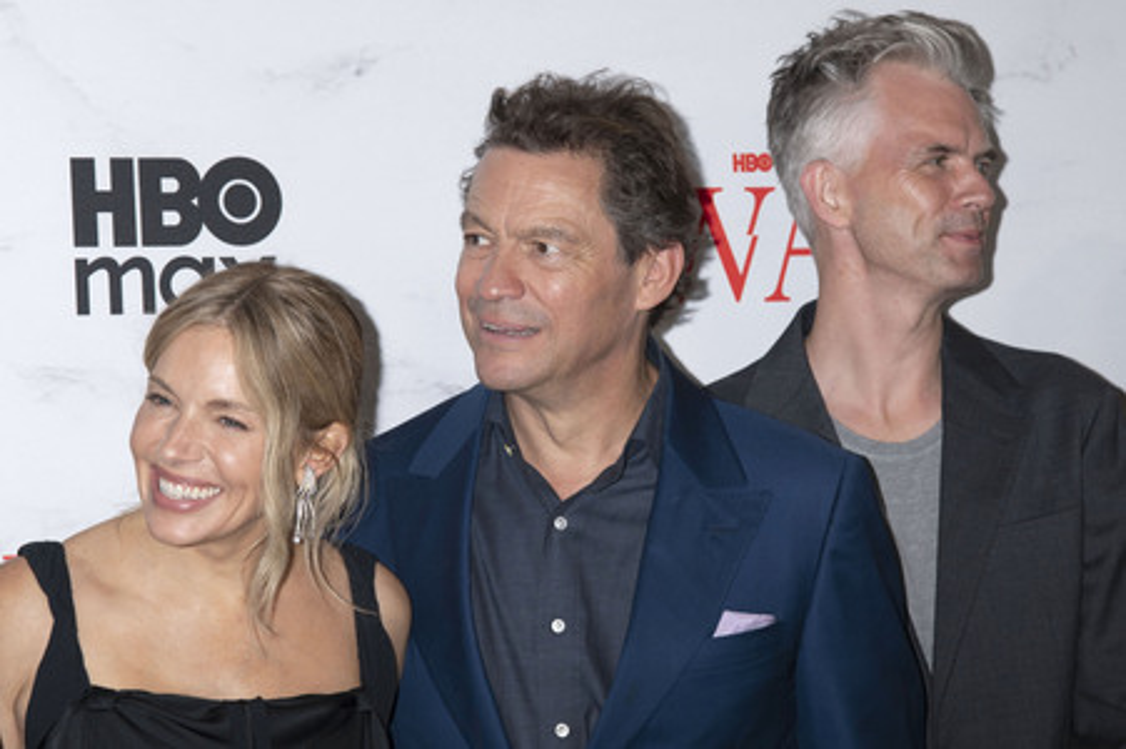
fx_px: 2875
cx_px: 563
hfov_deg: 22.2
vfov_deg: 14.8
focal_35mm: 92
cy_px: 374
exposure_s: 1/200
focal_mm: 92
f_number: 6.3
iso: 640
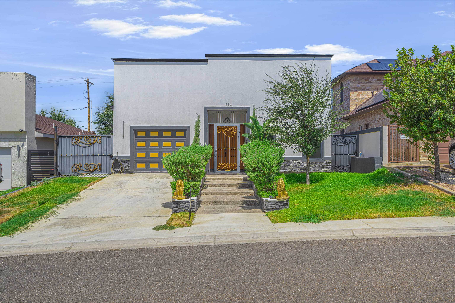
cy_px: 152
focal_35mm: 35
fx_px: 442
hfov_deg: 54.4
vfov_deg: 37.9
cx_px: 228
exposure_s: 1/200
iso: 200
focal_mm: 35
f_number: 9
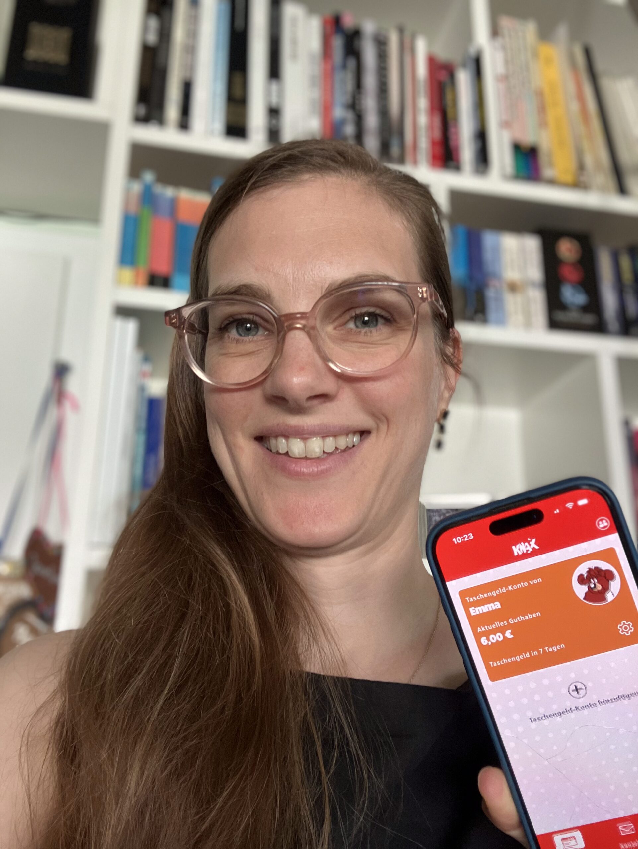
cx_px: 319
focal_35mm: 32
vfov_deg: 56.8
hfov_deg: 44.2
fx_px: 786
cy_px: 424
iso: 125
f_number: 2.2
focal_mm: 2.87
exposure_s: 1/60
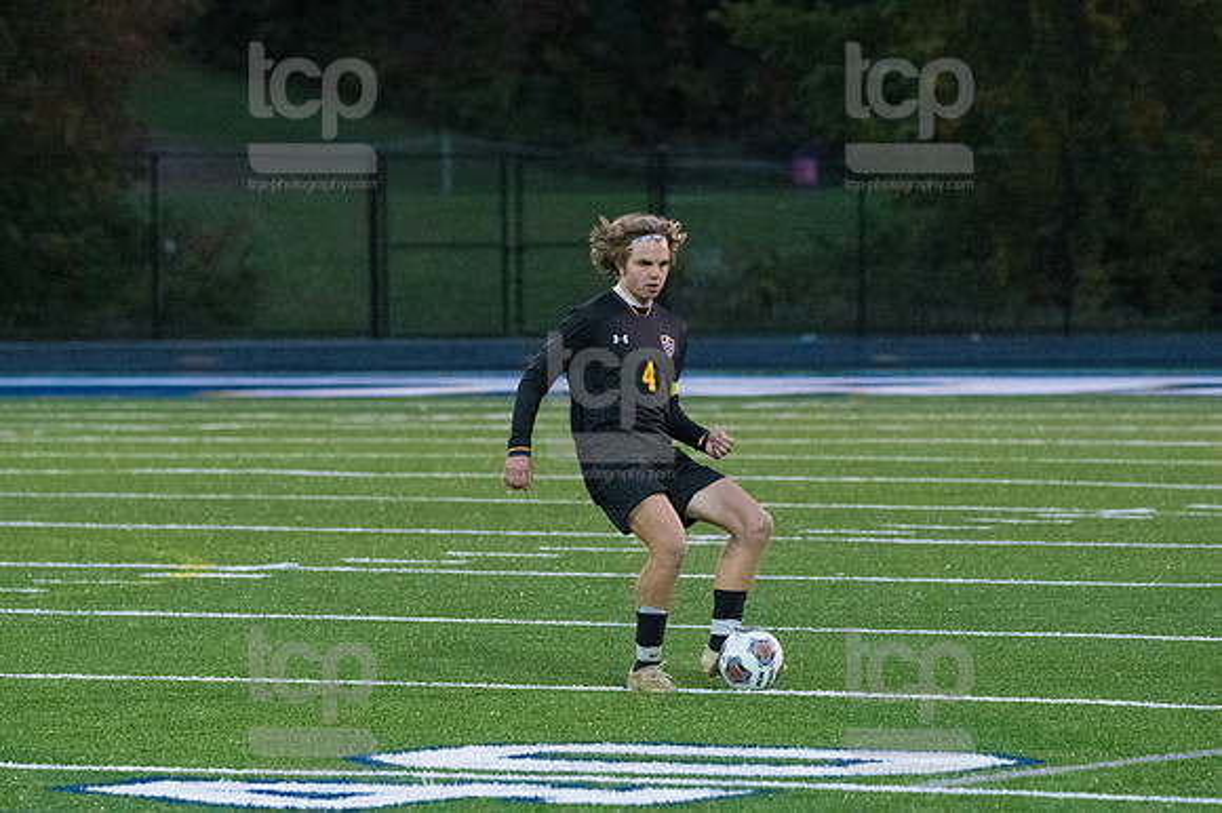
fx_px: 9906
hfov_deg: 7.1
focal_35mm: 292
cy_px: 406
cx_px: 611
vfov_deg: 4.7
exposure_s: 1/1250
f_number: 4.5
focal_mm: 195
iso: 6400
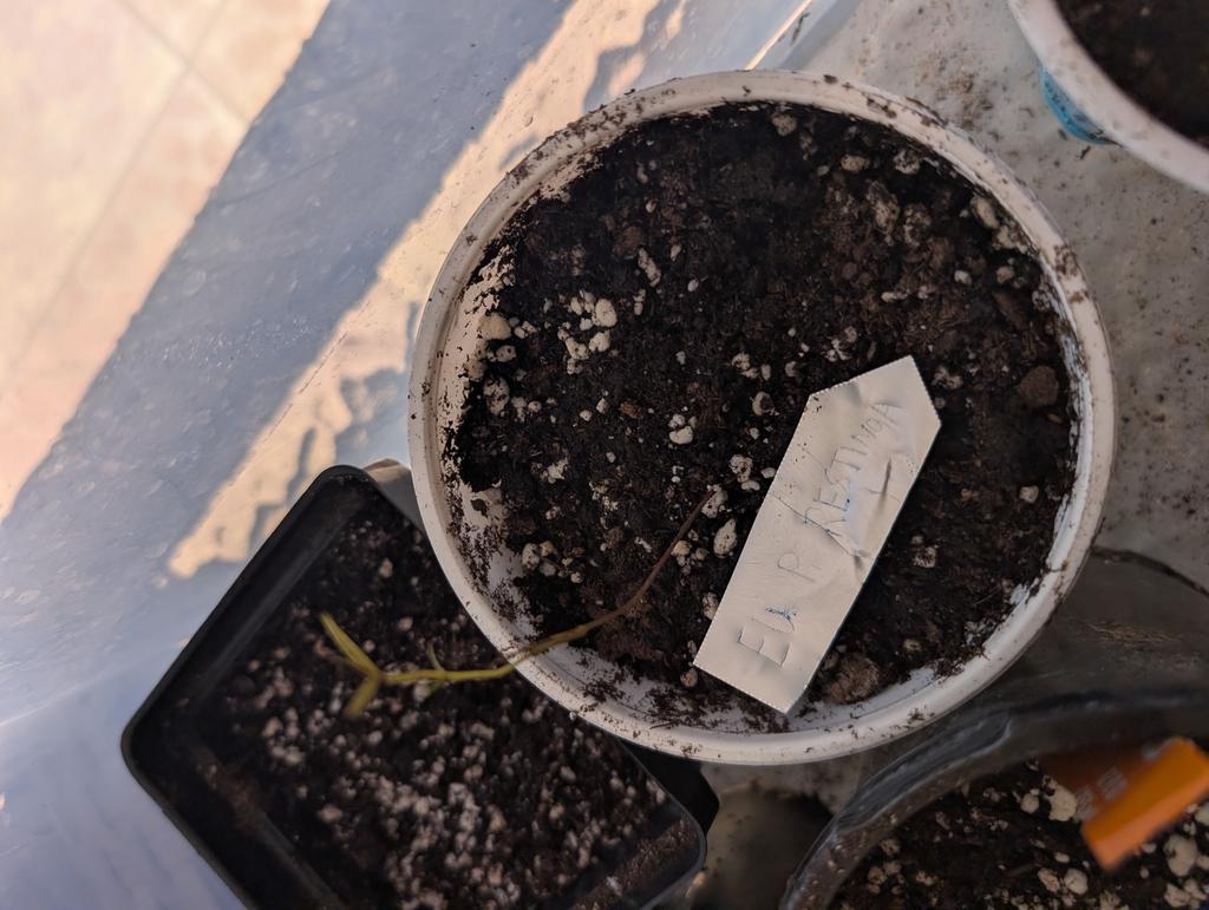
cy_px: 455
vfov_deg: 56.9
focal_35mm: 24
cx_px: 604
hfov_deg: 71.5
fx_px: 839
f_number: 1.68
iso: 19
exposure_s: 1/271
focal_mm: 6.9
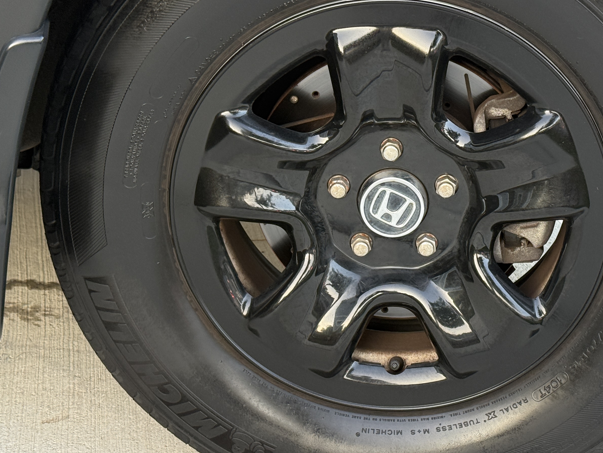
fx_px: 1411
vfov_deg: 18.2
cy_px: 192
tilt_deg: -20.4
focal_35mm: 81
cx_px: 397
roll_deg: -1.0
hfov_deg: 24.0
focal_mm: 6.76
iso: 160
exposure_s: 1/84
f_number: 1.78
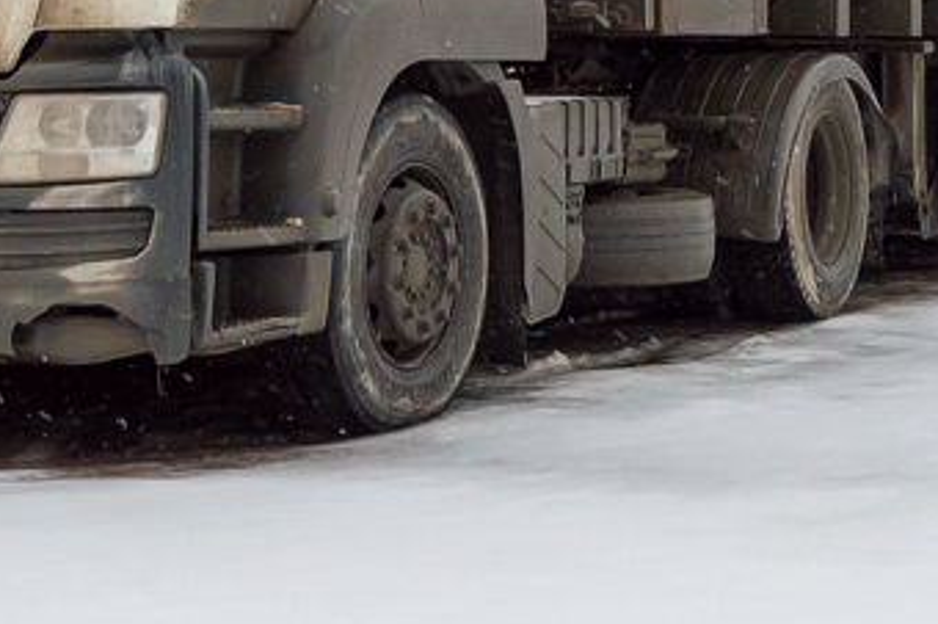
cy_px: -340
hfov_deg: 19.2
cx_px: 265
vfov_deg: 12.2
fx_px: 2759
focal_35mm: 106
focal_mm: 20
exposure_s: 1/200
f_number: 7.1
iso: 400
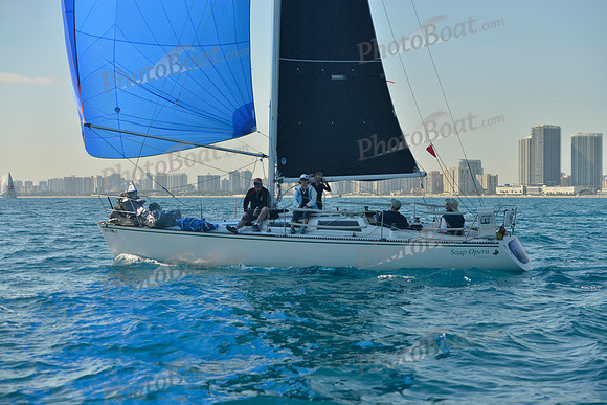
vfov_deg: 19.5
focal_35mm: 70
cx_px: 304
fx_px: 1180
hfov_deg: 28.8
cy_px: 202
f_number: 6.3
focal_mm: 70
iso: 200
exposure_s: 1/640
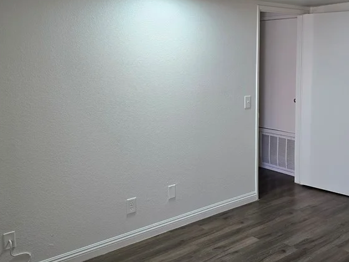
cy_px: 95
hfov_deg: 44.0
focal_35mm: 42
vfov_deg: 34.2
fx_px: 424
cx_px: 240
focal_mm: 6.3
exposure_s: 1/120
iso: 125
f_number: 1.7
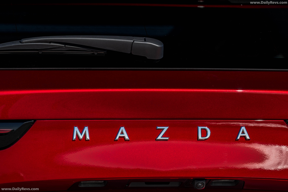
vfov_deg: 7.2
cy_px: 96
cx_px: 144
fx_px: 1520
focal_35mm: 190
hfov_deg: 10.8
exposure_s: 1/250
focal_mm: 190
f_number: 7.1
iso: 100
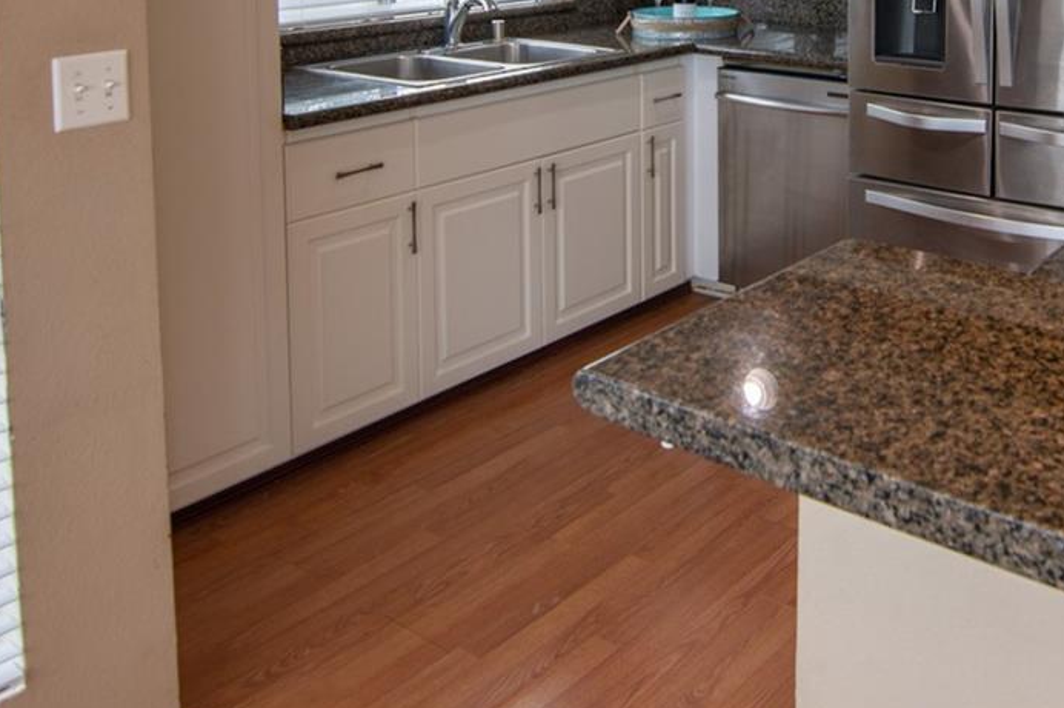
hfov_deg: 50.1
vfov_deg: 32.8
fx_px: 1092
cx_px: 778
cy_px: -6
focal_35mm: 37
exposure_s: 1/10
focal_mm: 11
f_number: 5
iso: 64
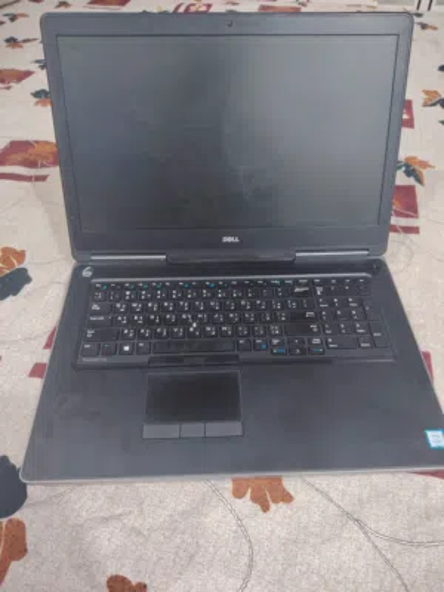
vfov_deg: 71.6
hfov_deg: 56.8
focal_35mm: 24
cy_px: 296
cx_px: 222
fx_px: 410
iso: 1072
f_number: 1.75
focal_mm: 5.25
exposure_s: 1/25
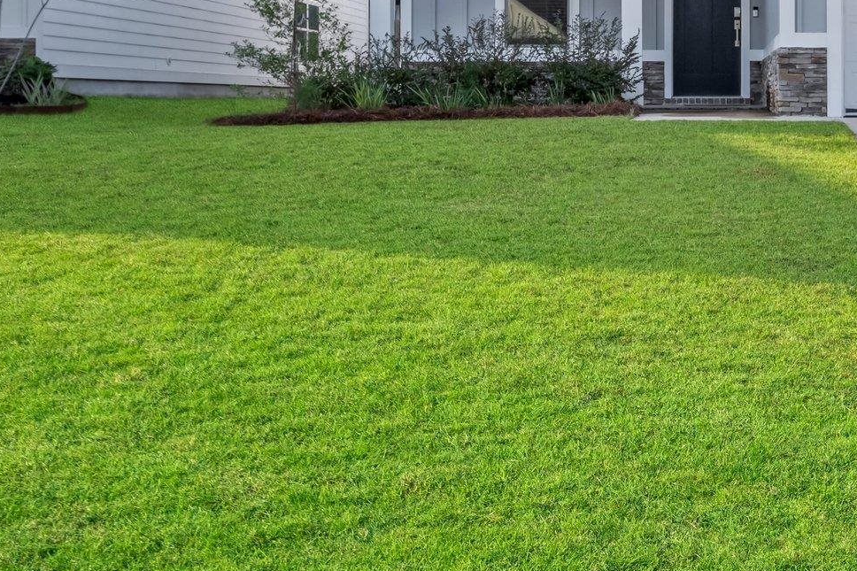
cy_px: 61
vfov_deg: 24.0
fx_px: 1309
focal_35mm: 55
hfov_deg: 34.5
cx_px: 746
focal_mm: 17.4
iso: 400
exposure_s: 1/340
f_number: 8
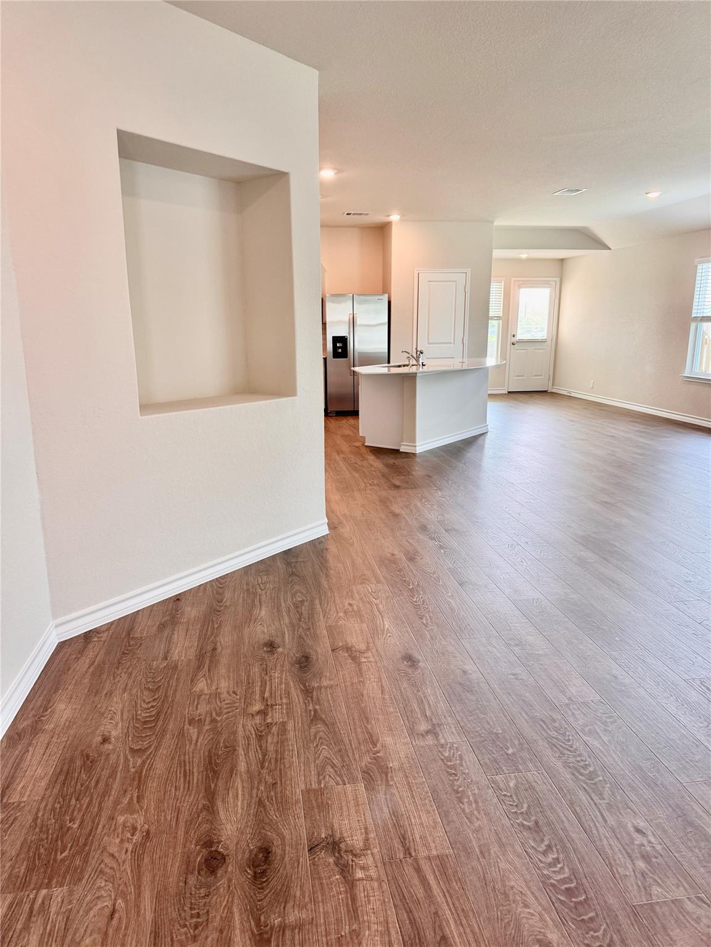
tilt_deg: -11.8
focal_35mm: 24
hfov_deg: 56.8
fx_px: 657
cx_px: 356
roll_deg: +1.0
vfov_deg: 71.6
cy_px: 474
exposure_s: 1/120
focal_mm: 6.76
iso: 160
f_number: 1.78
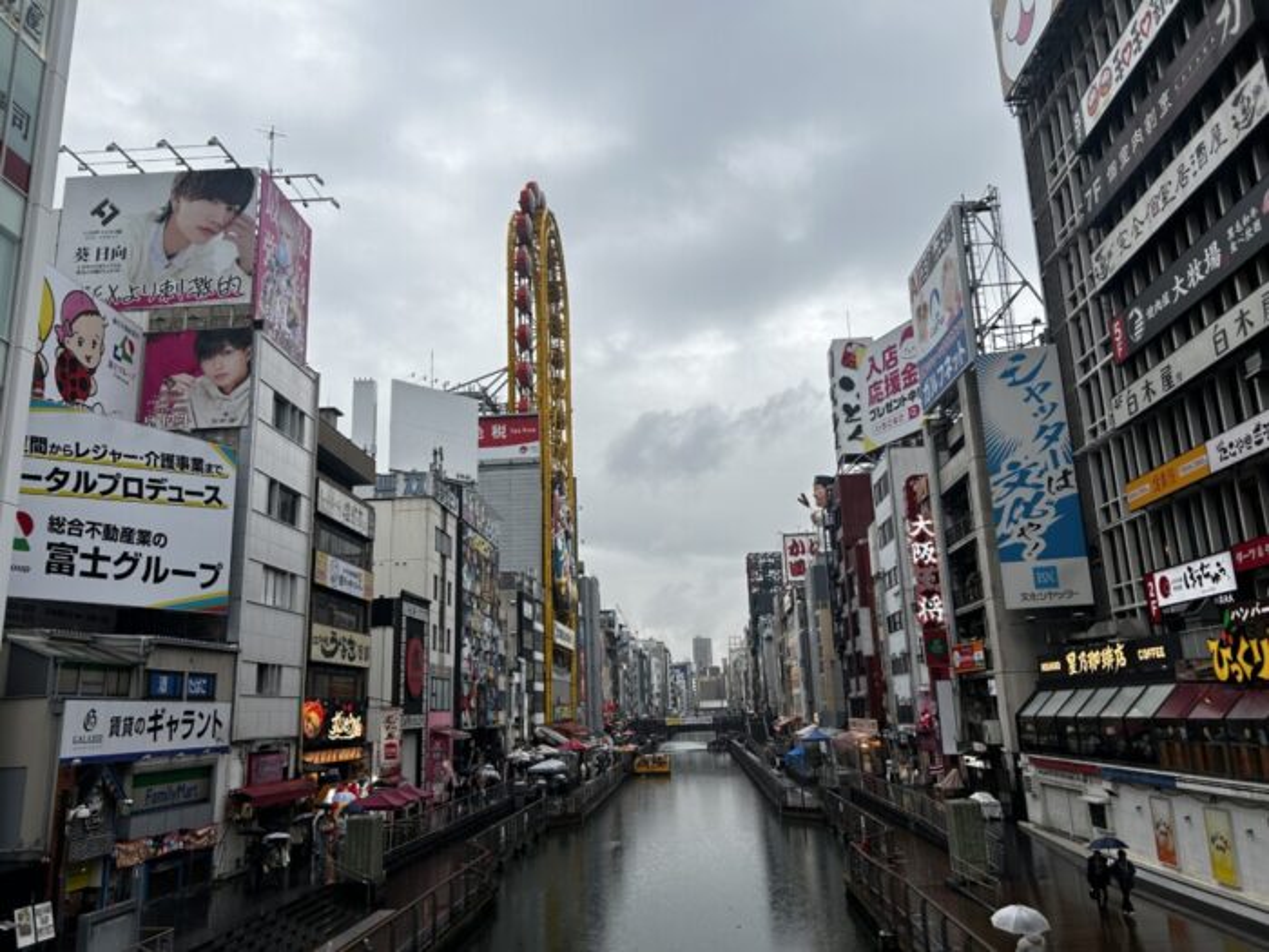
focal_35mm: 26
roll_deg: +1.6
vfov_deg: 53.1
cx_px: 634
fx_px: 953
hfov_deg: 67.3
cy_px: 476
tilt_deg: +12.7
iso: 50
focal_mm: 5.7
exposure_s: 1/982
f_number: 1.5
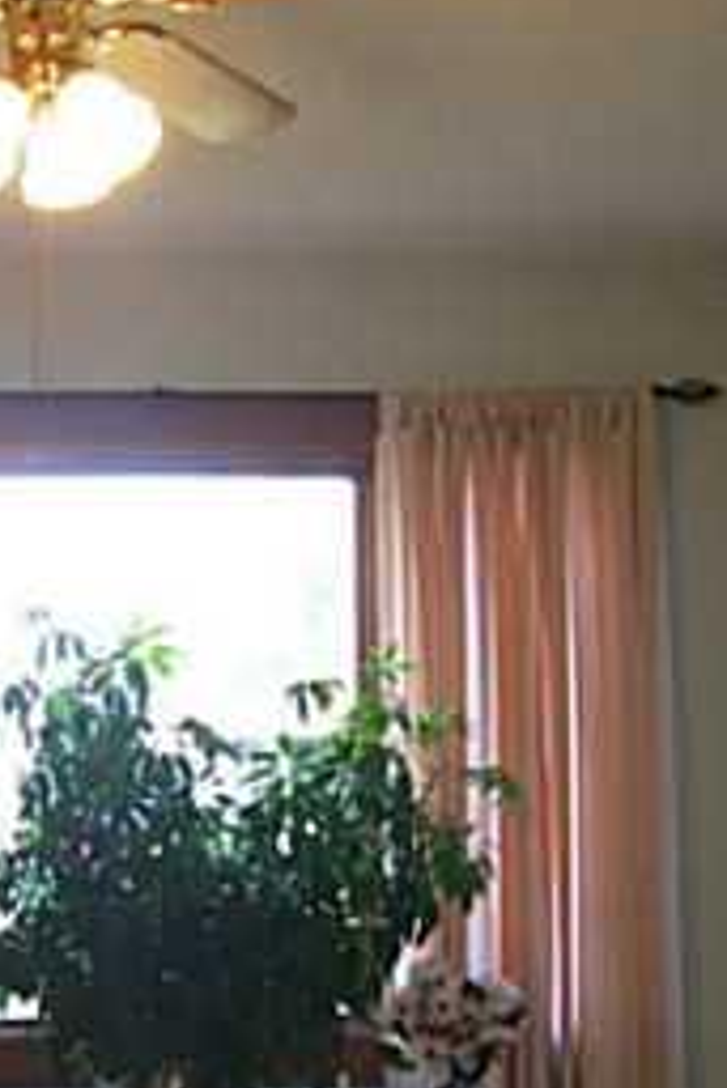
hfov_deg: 17.4
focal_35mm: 78
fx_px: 2359
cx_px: 162
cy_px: 1037
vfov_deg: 25.0
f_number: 2.8
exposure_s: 1/15
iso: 100
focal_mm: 5
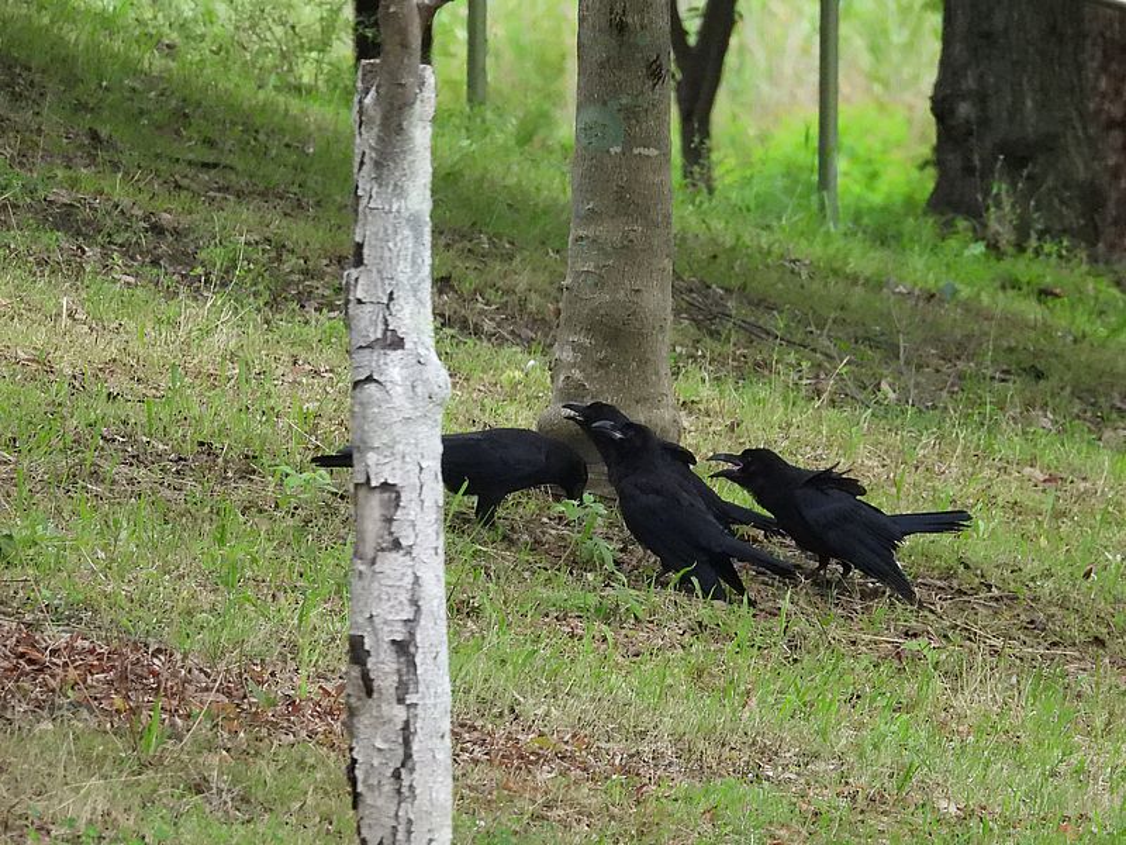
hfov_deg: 2.1
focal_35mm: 950
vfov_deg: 1.6
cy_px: 422
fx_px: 30902
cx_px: 563
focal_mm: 170
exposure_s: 1/1600
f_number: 5.6
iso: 1600
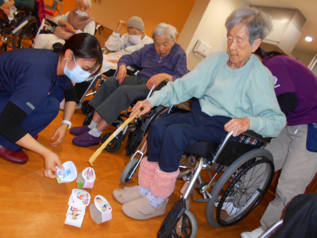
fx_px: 238
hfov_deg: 67.3
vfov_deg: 53.1
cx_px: 158
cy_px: 119
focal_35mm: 26
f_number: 3.2
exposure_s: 1/25
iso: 200
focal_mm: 4.6
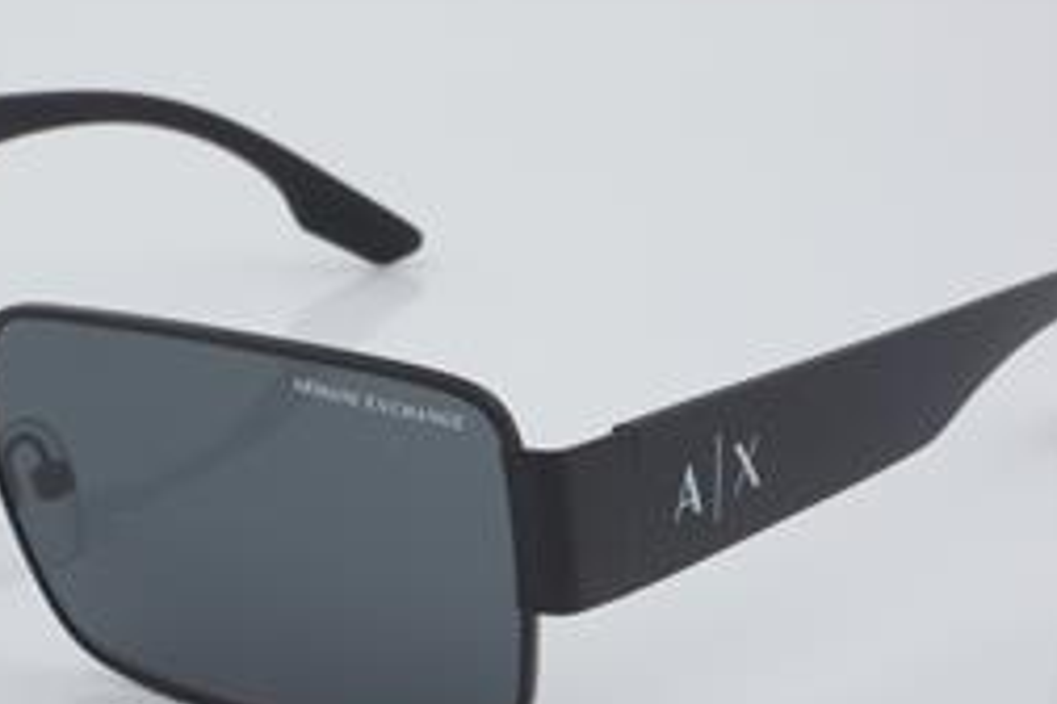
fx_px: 3840
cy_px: 427
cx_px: 310
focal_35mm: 131
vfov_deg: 10.5
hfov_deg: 15.6
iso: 100
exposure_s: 1/4
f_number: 32
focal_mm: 55
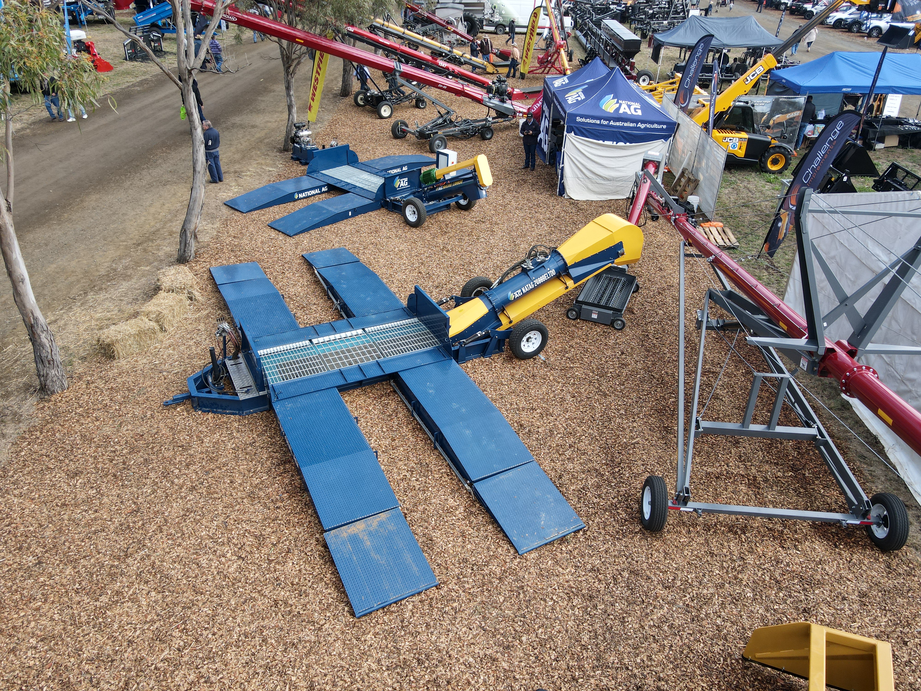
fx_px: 639
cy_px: 346
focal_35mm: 24
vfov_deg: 56.8
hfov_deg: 71.6
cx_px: 460
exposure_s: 1/160
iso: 100
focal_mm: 4.5
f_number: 2.8
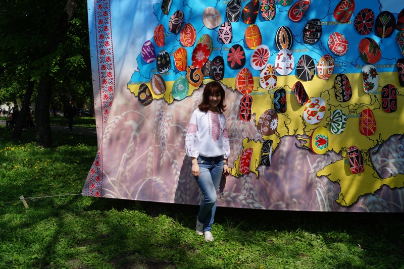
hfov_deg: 61.9
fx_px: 337
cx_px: 202
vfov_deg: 43.6
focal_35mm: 30
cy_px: 134
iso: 100
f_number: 10
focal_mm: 20
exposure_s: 1/250
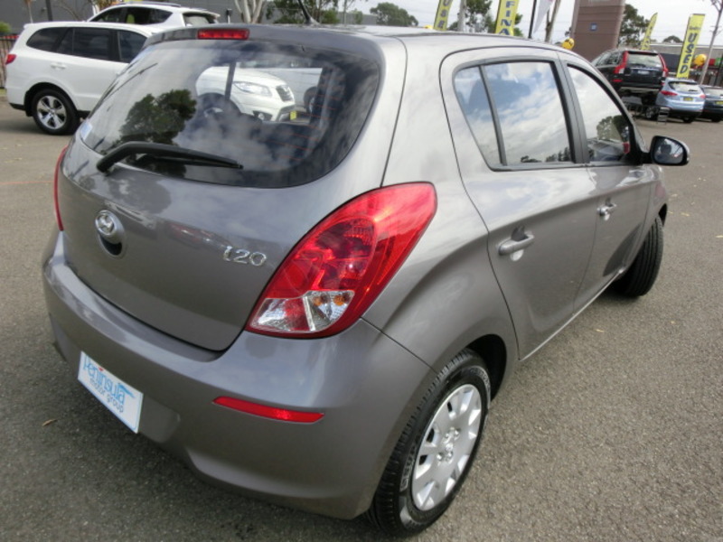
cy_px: 271
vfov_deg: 54.9
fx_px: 522
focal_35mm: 25
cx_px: 362
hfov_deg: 69.4
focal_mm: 4.4
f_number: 3.3
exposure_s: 1/800
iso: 80
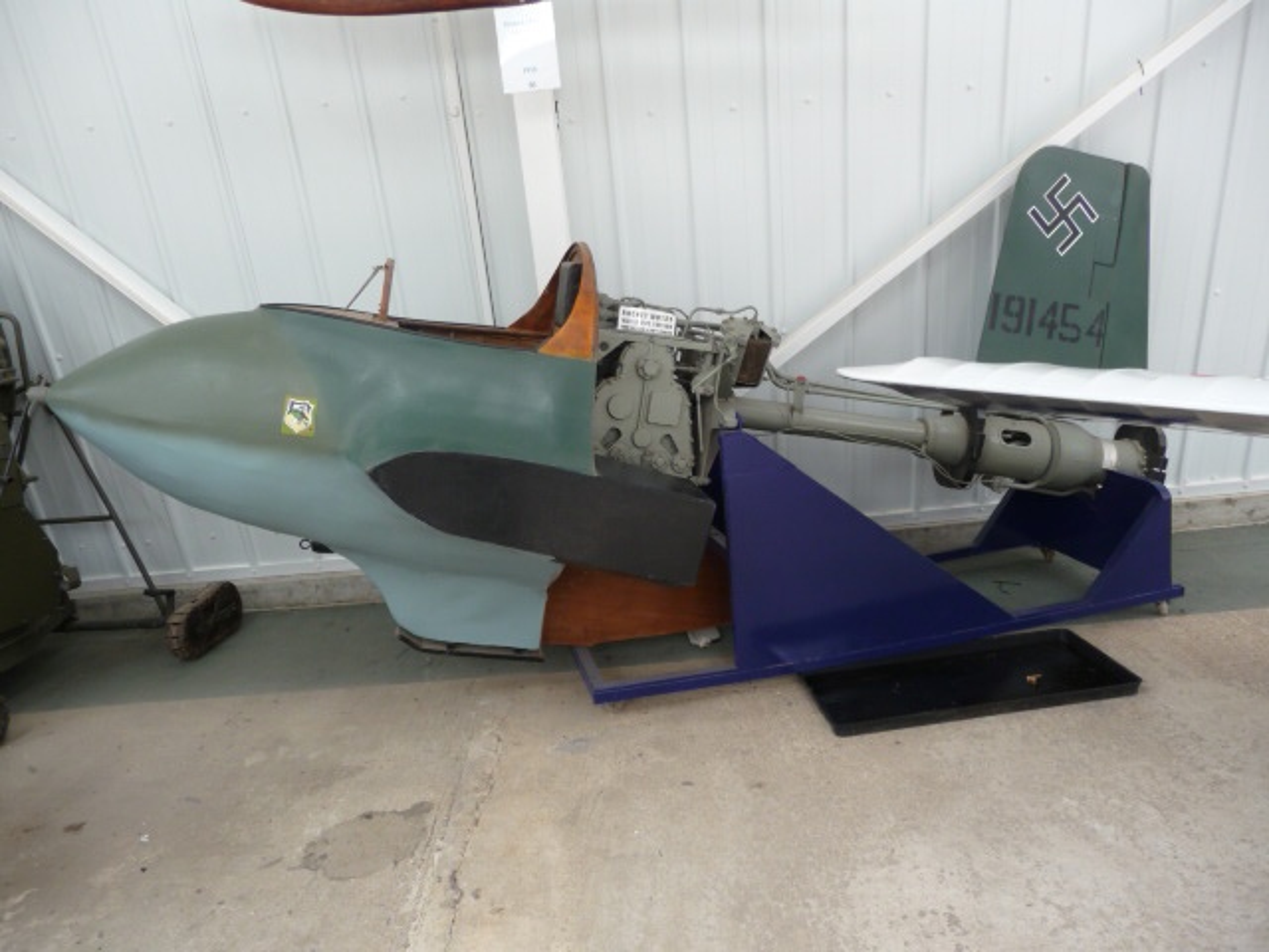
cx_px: 634
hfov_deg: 63.4
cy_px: 476
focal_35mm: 28
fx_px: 1026
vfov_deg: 49.7
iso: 125
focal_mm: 4.7
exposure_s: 1/30
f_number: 3.3
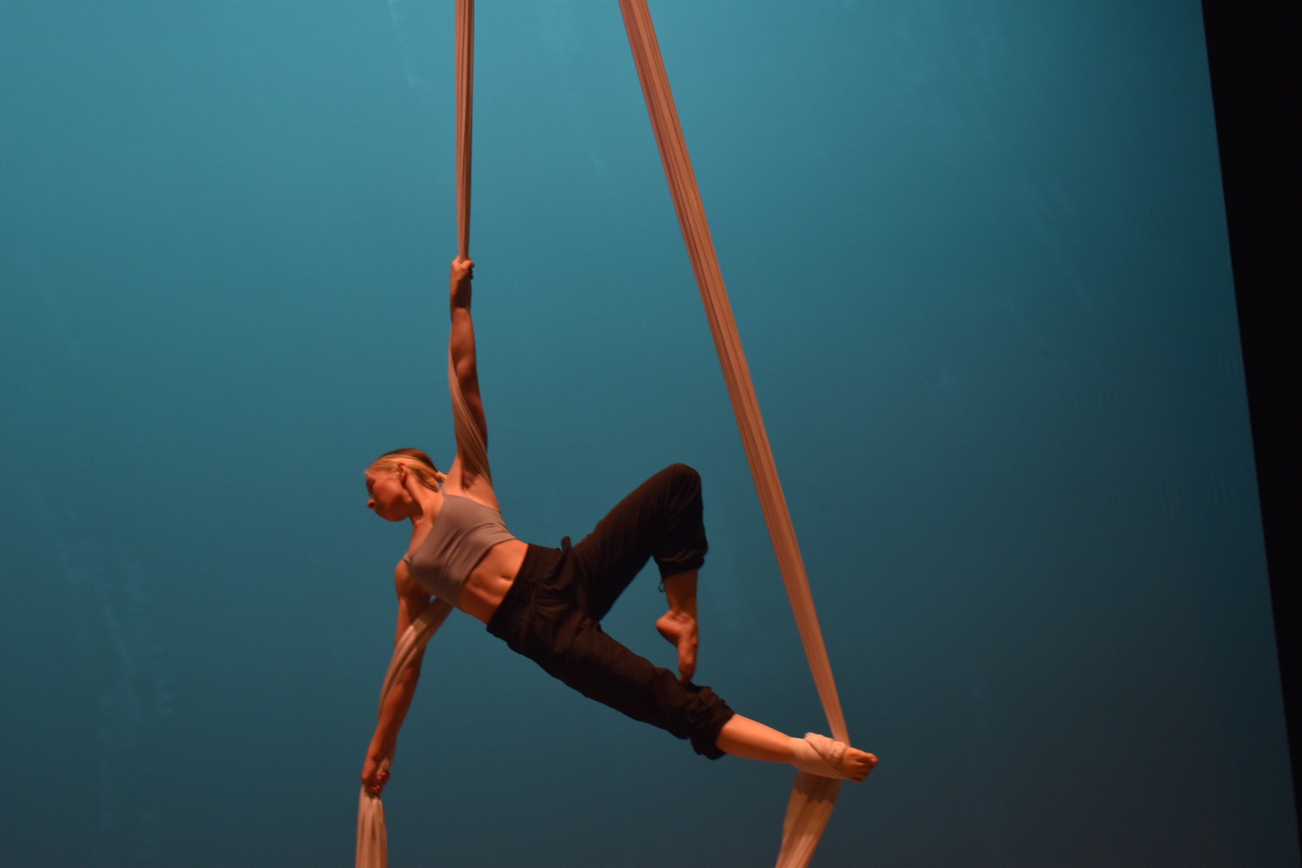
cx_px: 651
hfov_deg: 28.1
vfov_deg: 18.9
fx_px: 2604
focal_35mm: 72
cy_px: 434
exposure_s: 1/125
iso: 800
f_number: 5.3
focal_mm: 48
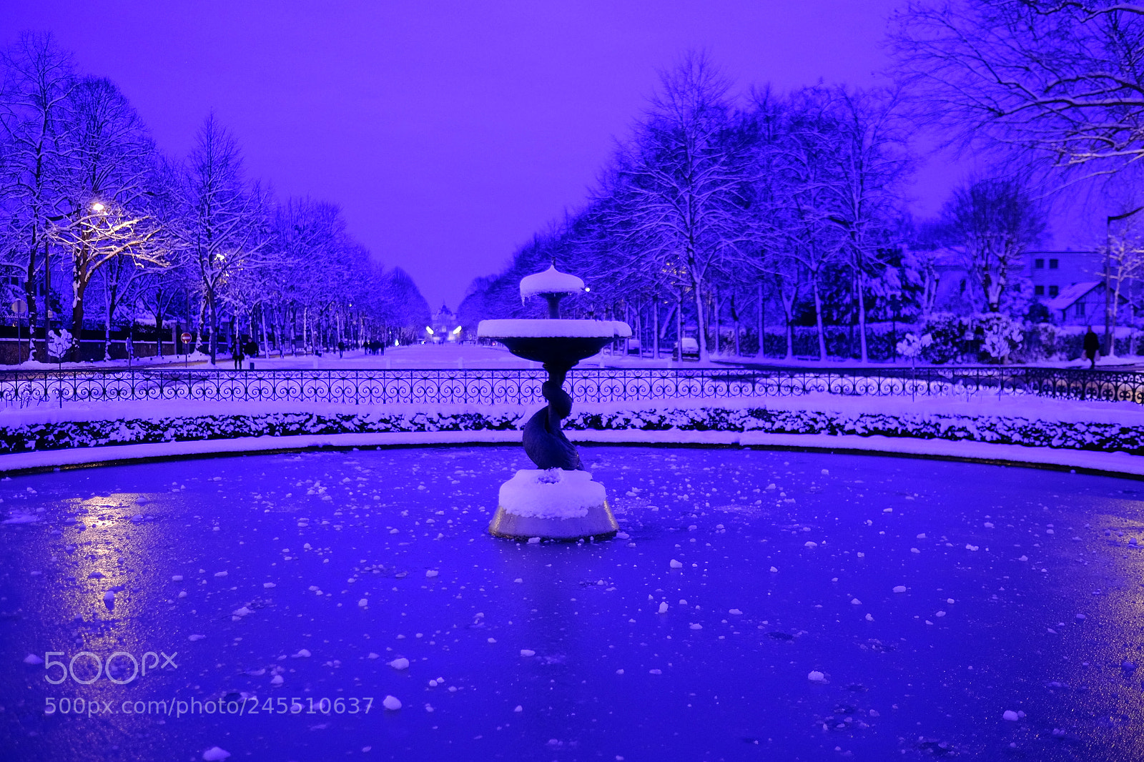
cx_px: 572
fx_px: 1112
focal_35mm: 35
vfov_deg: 37.8
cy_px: 381
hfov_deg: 54.4
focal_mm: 23
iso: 800
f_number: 1.4
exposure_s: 1/58
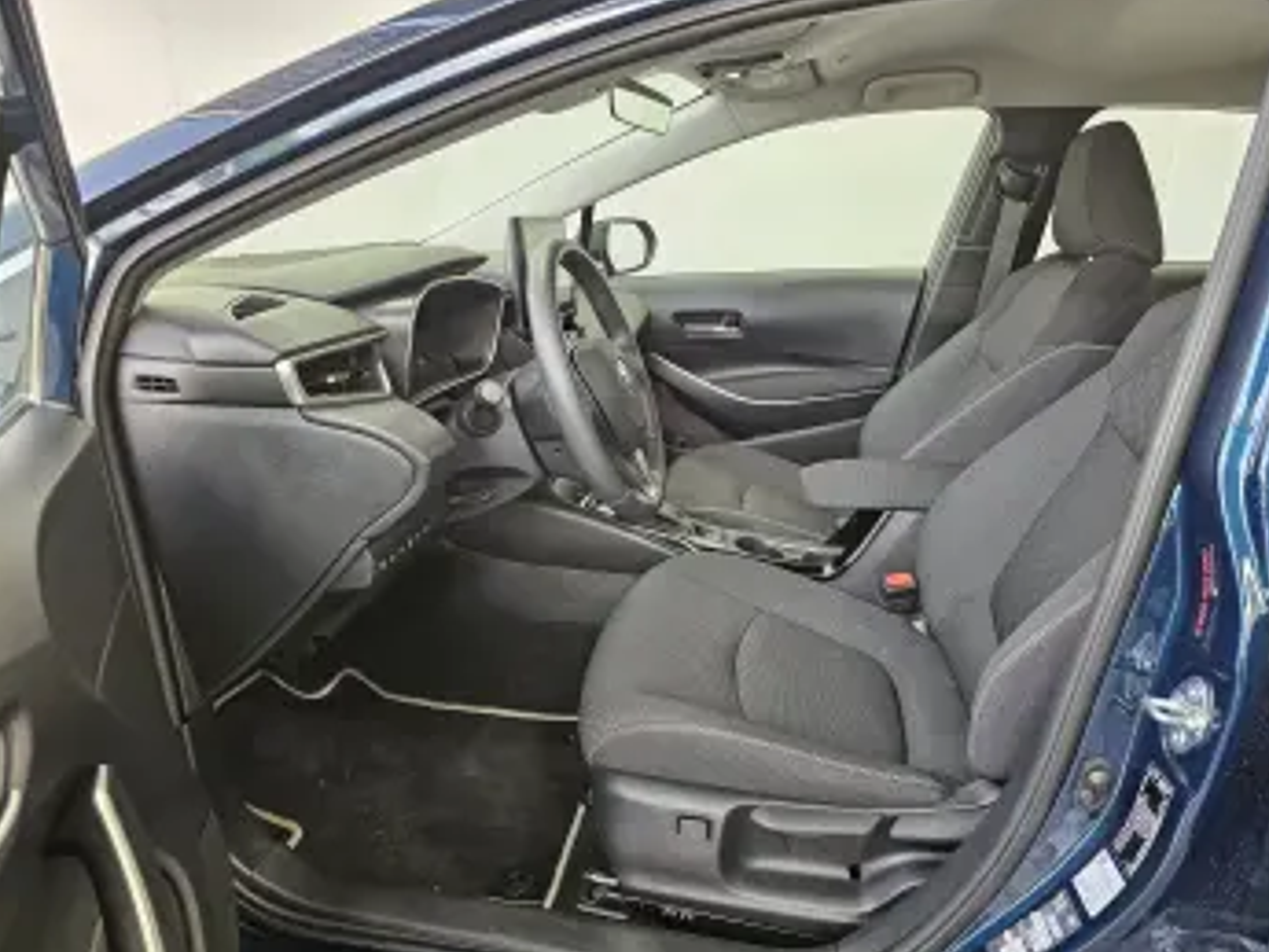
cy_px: 482
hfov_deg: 71.6
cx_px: 636
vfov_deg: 56.8
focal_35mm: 24
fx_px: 880
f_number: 1.7
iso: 200
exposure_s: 1/142
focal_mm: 6.3
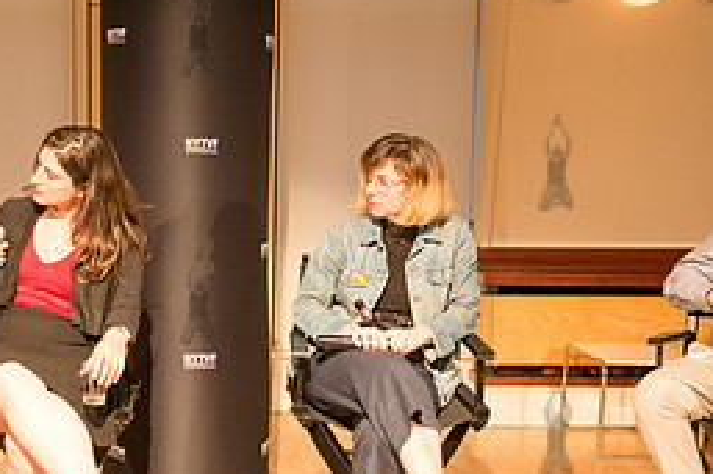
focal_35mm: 61
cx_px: 197
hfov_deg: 32.4
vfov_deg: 22.2
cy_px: 295
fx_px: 1207
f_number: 4
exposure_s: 1/160
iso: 2500
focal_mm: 27
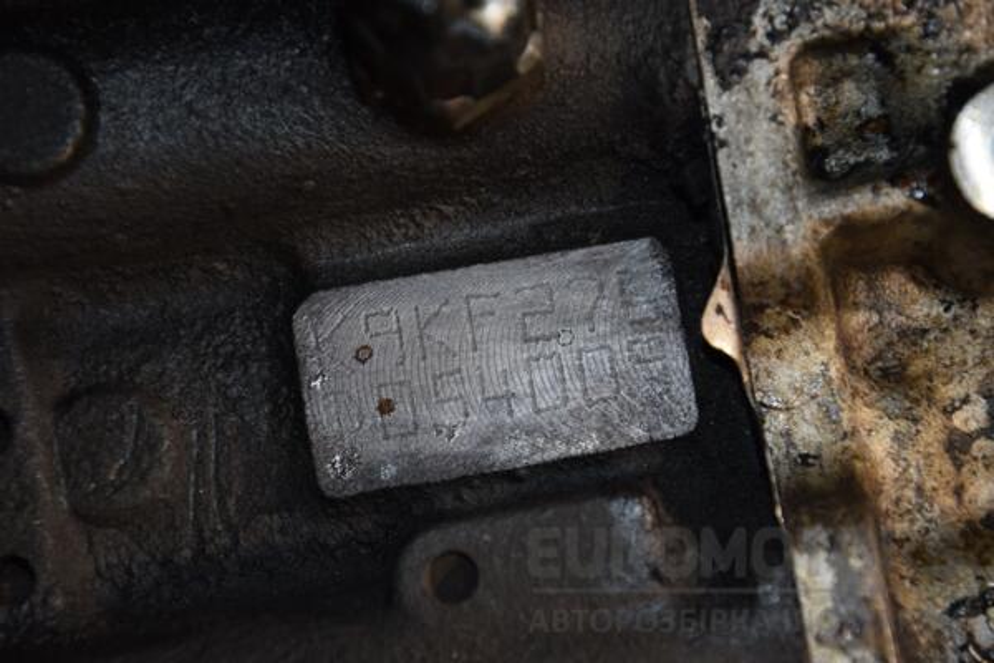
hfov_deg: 14.9
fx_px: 3810
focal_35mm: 138
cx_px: 497
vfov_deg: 9.9
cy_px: 332
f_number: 5.6
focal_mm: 92
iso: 800
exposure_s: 1/60
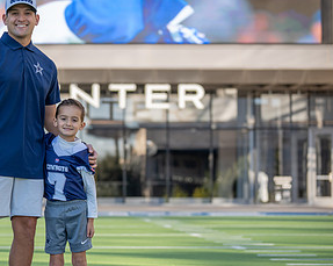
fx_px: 1487
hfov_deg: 12.7
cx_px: 32
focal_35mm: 151
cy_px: 148
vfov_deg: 10.2
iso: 125
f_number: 2.8
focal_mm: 78
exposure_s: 1/640
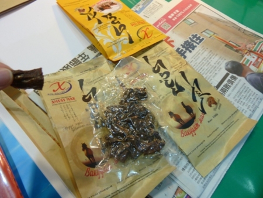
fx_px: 190
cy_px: 99
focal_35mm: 25
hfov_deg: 69.4
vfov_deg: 54.9
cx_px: 132
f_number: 3.3
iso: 80
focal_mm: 4.1
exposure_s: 1/4
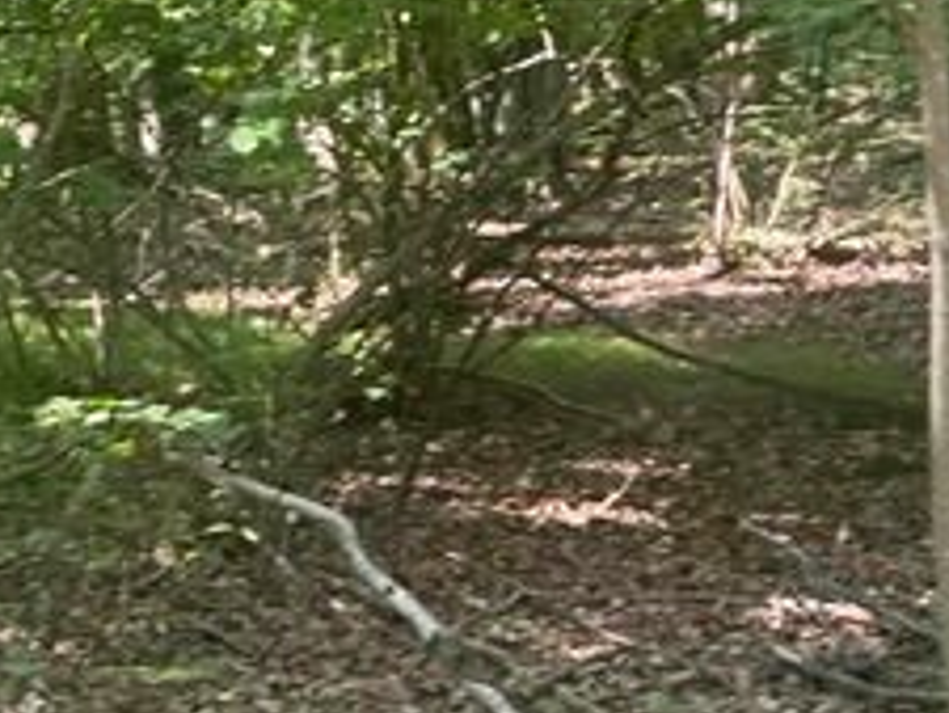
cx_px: 333
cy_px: -15
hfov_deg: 11.5
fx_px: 4690
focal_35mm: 171
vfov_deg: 8.6
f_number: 2.8
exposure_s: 1/99
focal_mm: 9
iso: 200
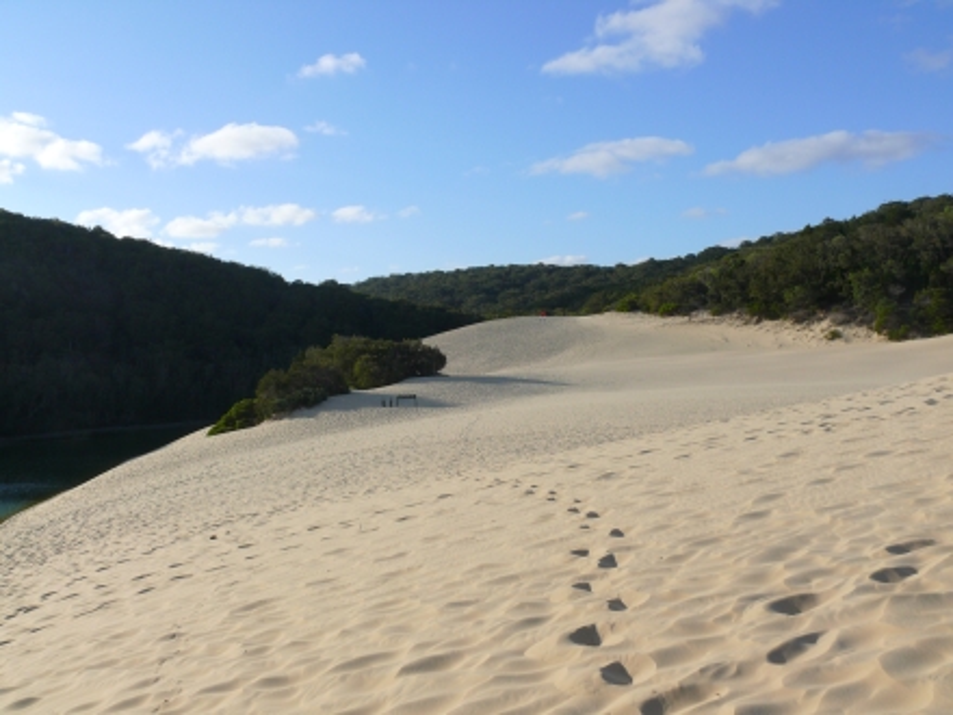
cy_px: 358
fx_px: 964
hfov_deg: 52.6
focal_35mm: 35
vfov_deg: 40.7
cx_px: 476
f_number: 6.3
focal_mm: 7.4
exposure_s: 1/500
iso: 100
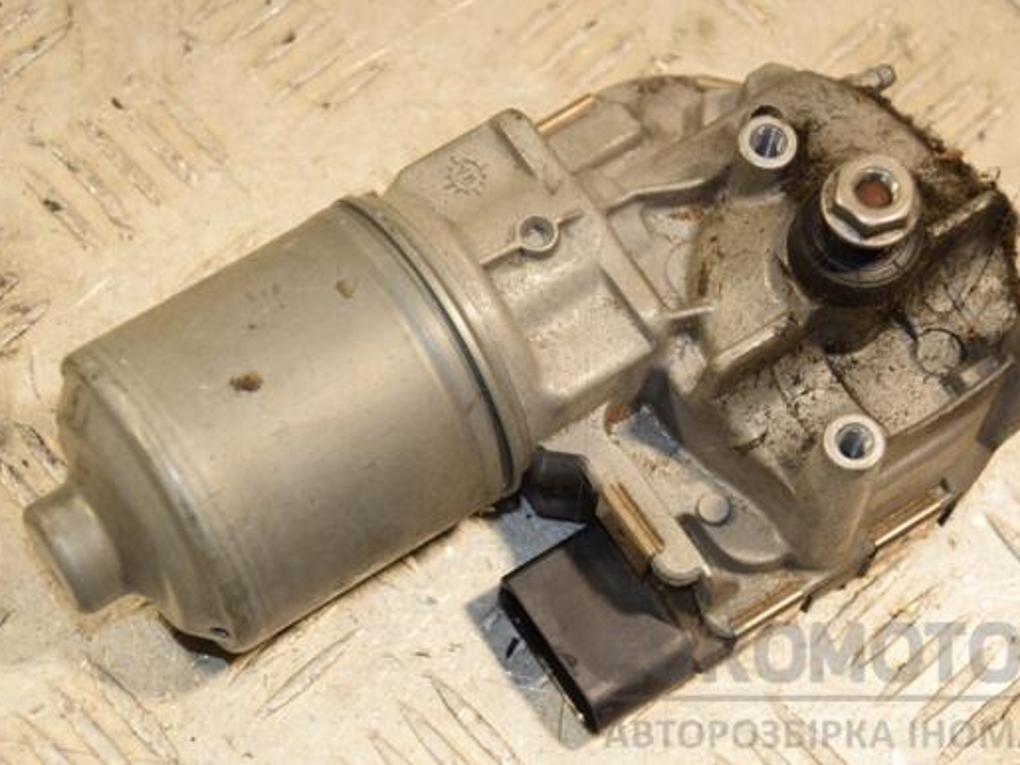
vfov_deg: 13.3
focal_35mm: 111
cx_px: 566
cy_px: 388
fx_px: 3270
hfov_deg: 17.7
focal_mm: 66
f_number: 5.6
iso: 800
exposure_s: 1/200
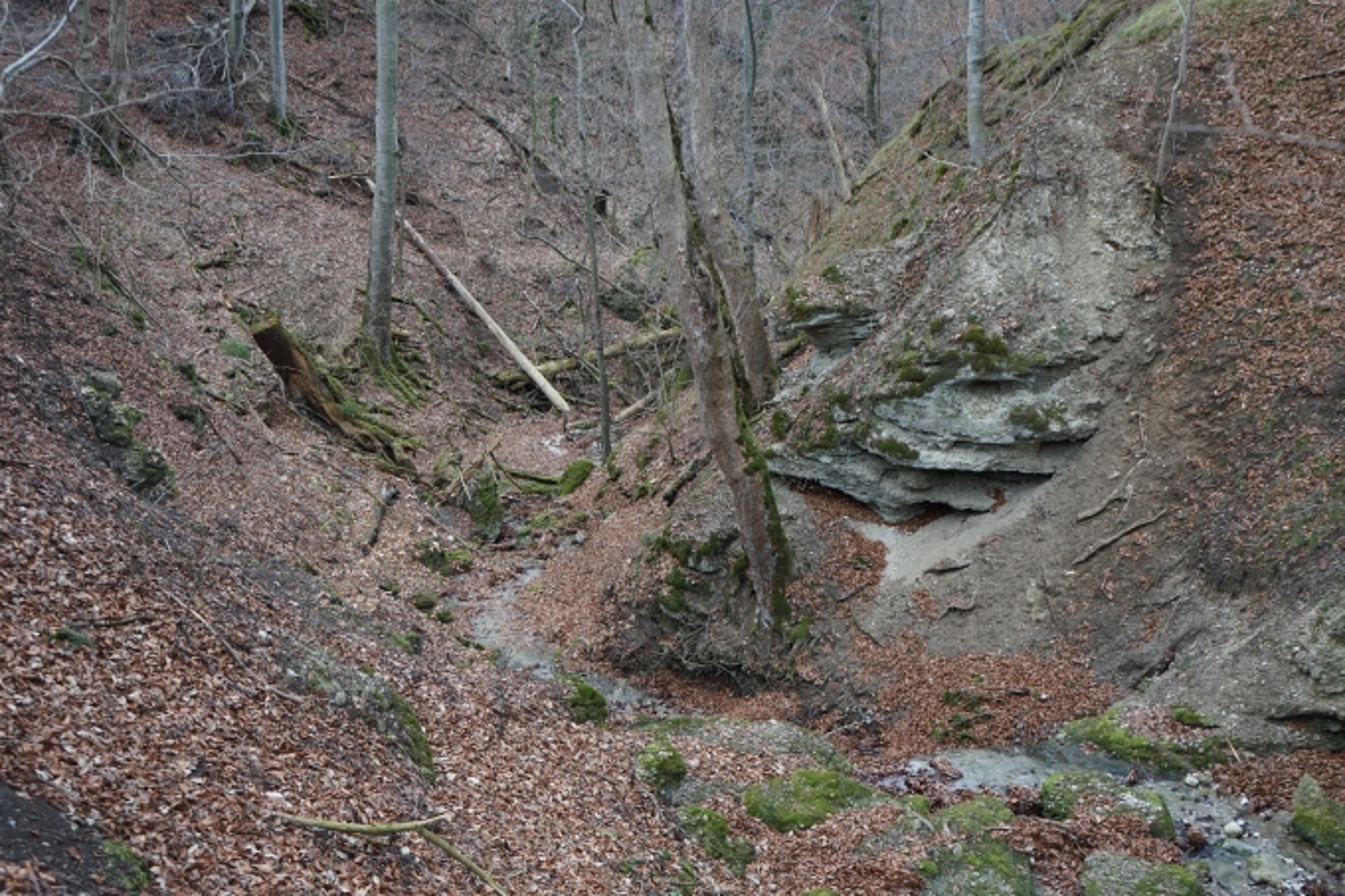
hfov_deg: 54.4
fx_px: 1307
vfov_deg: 37.8
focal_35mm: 35
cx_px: 686
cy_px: 436
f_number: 4
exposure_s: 1/160
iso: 320
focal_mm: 34
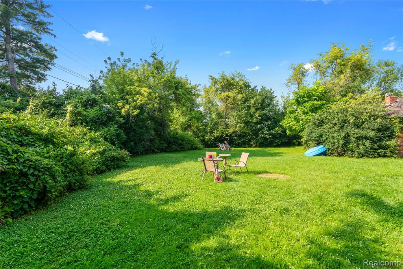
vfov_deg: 70.5
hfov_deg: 93.3
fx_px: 190
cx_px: 202
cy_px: 134
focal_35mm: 17
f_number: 9
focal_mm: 17
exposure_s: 1/80
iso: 125
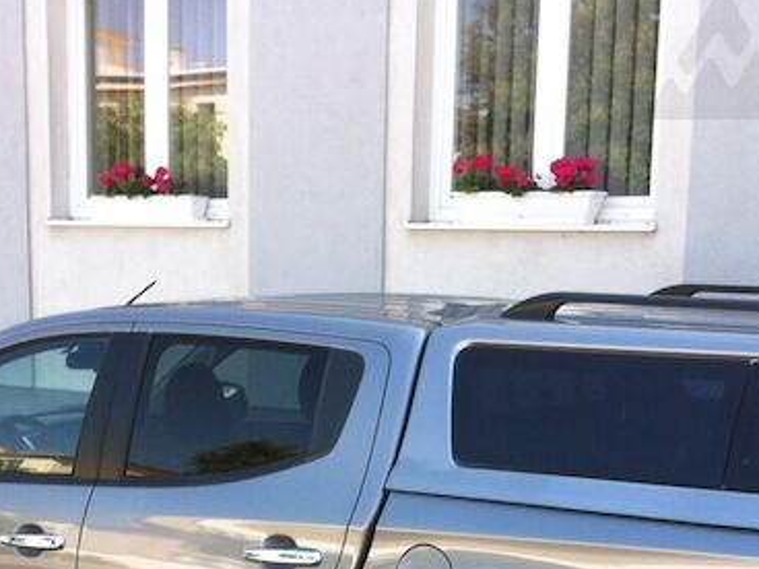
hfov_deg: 25.7
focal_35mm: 76
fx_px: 1666
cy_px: 575
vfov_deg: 18.8
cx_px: 410
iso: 80
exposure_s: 1/282
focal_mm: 3.85
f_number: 2.8
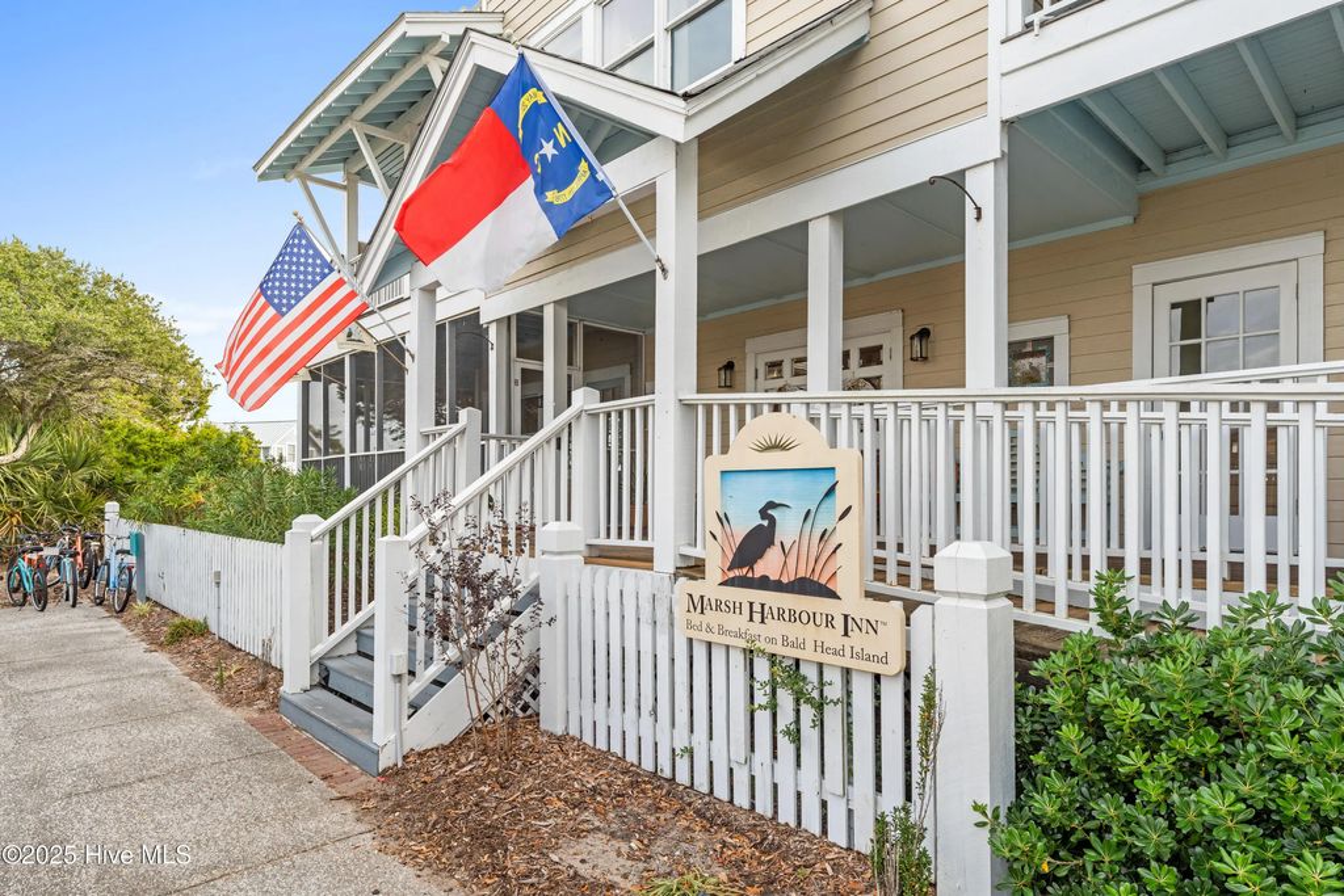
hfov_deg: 84.8
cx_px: 672
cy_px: 448
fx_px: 736
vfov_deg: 62.7
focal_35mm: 20
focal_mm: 19.7
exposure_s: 1/100
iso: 100
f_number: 9
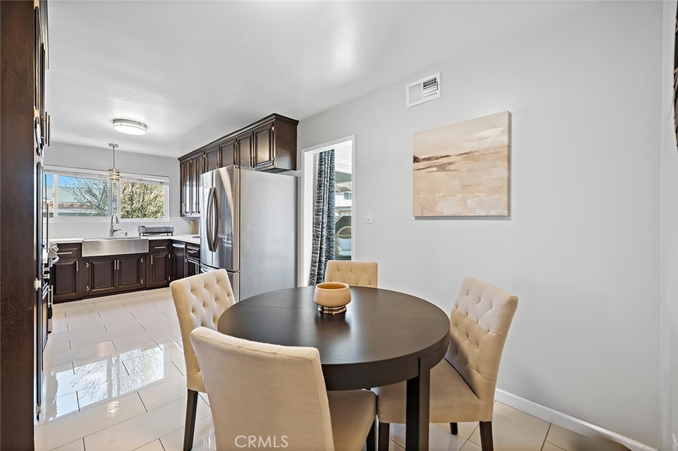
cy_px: 226
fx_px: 282
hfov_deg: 100.4
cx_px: 339
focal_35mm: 15
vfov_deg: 77.3
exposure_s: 1/10
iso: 800
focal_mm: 15
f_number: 4
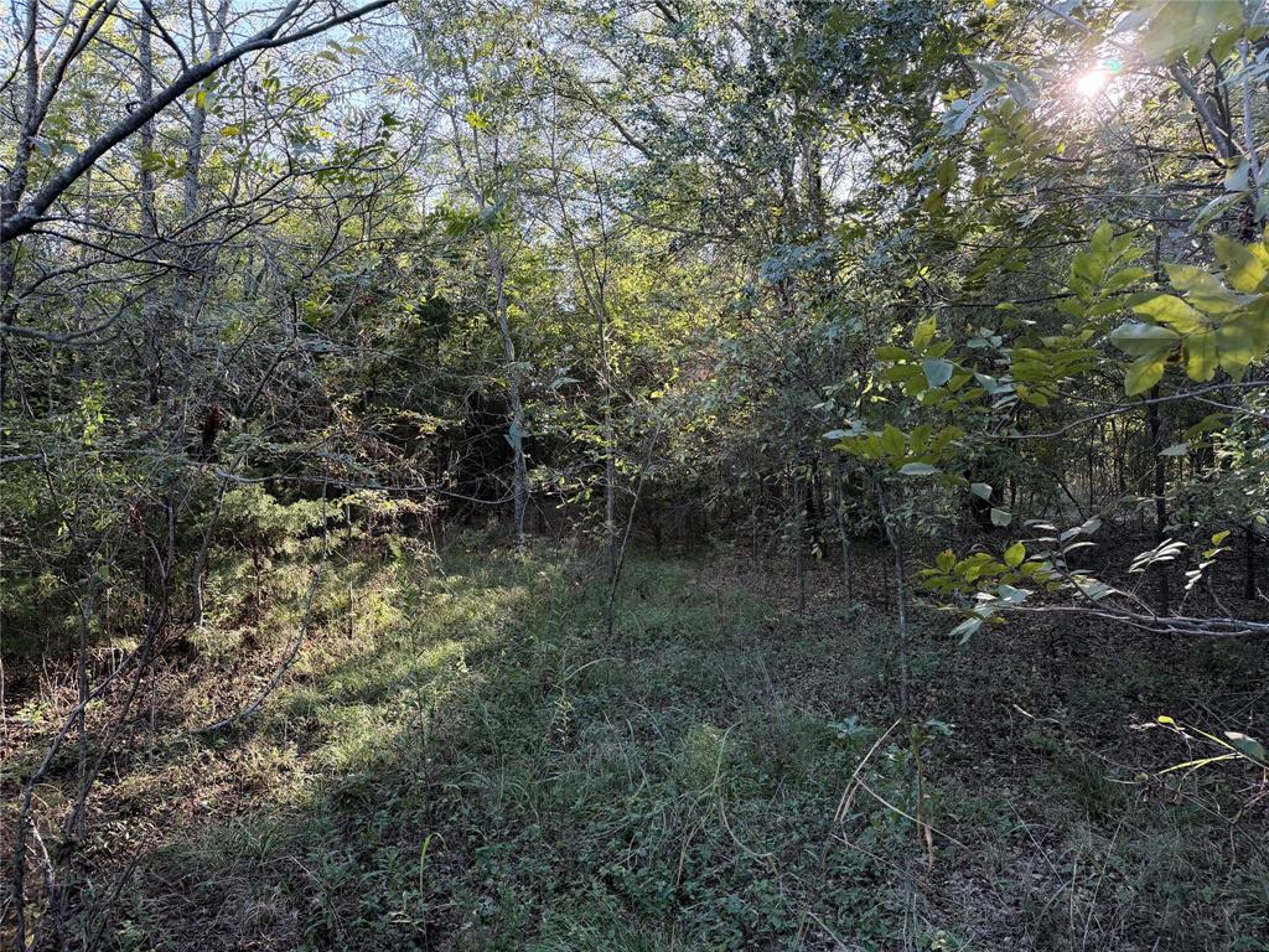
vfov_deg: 56.8
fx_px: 880
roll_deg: +0.0
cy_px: 476
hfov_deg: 71.6
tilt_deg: +0.7
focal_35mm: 24
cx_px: 634
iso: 125
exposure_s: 1/207
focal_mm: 6.76
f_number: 1.78
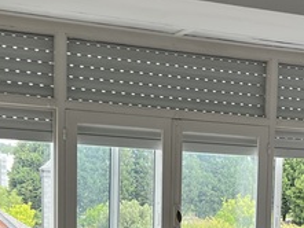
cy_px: 295
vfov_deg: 15.0
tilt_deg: -6.8
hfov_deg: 20.5
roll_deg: -1.7
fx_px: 826
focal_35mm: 94
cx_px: 263
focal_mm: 5.7
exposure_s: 1/212
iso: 40
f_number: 1.5
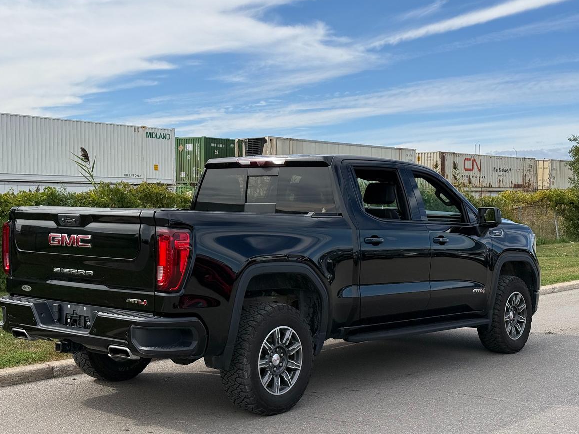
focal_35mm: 53
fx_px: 886
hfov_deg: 36.2
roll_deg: -0.4
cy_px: 226
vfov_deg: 27.5
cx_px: 276
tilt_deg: -0.7
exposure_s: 1/5208
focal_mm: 6.76
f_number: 1.78
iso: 80
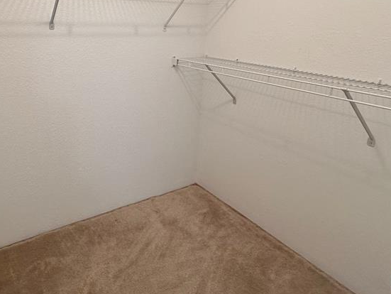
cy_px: 82
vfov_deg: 51.3
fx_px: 294
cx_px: 128
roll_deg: -0.8
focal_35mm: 26
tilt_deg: -10.7
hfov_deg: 65.4
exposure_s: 1/120
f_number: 2.2
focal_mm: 2.22
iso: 200
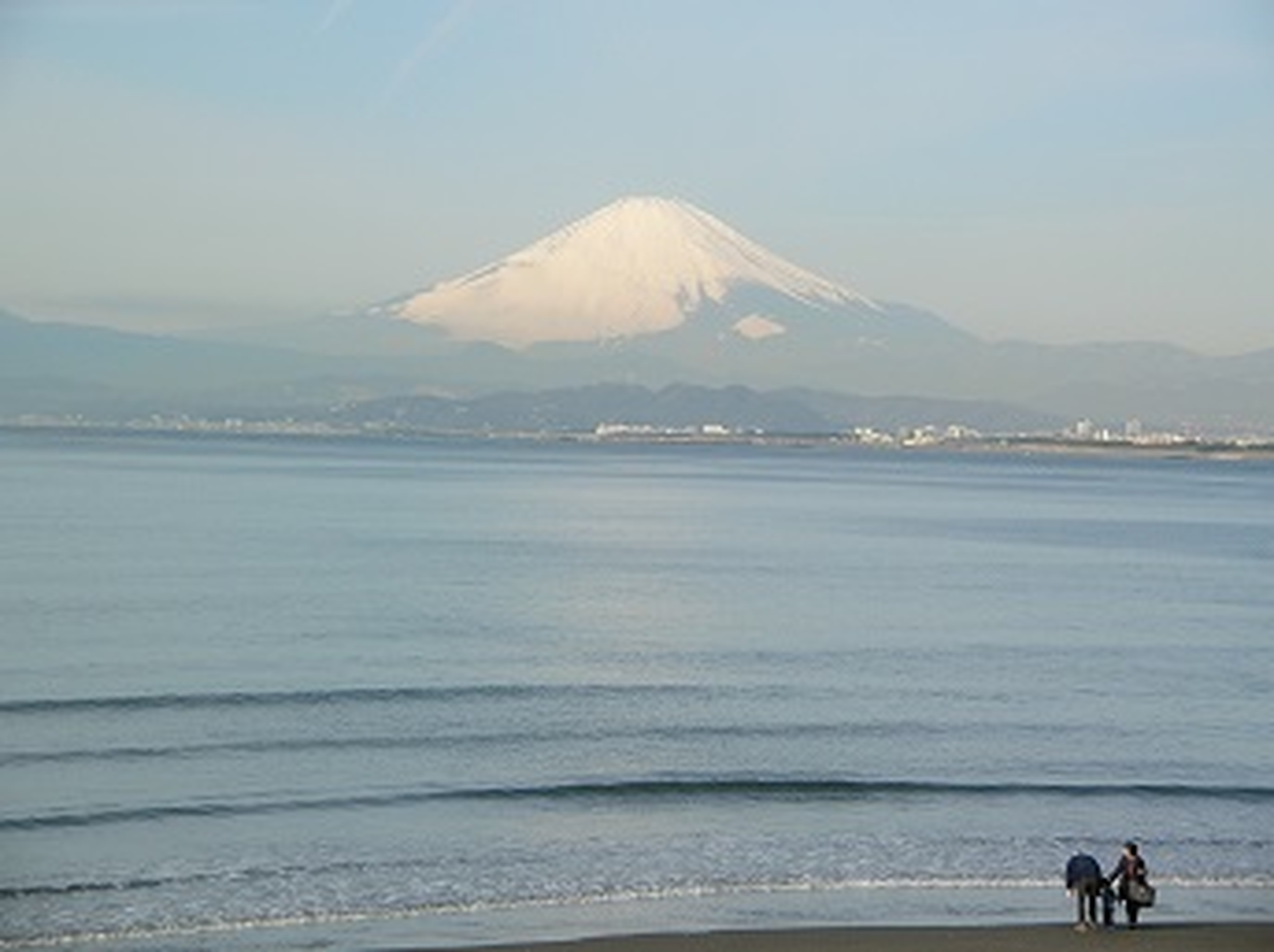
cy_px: 476
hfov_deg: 14.0
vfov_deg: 10.5
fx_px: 5182
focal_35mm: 141
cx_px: 637
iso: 50
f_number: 5.2
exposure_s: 1/387
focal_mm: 23.3
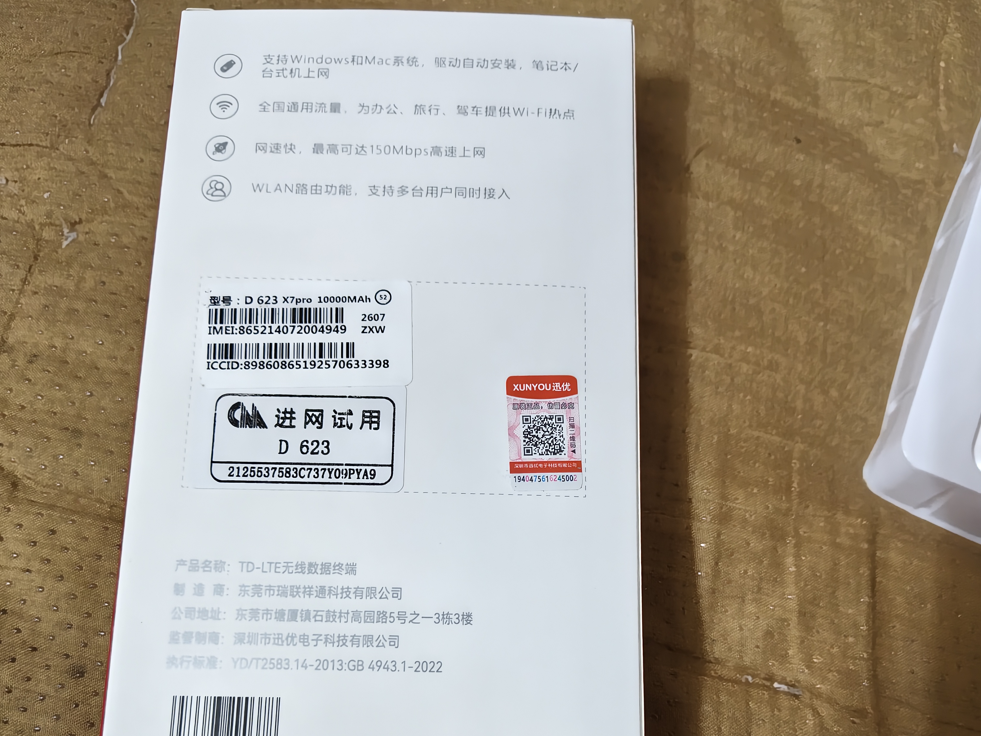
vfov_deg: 43.8
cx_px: 487
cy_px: 560
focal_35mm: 31
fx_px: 878
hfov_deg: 58.4
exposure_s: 1/33.3
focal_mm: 5.56
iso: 1336
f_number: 1.88
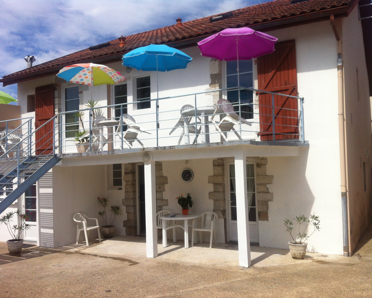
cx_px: 187
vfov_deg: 40.1
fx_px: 407
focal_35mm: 37
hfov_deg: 49.1
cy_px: 150
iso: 80
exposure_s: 1/2742
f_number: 2.8
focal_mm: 3.85
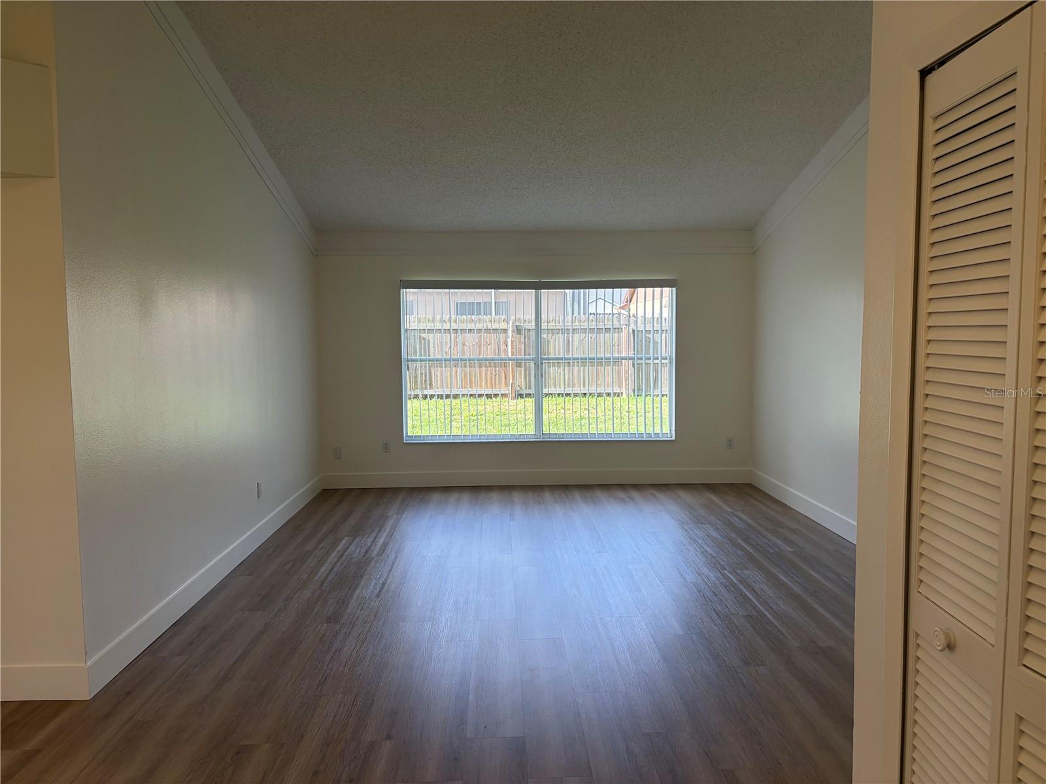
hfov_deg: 67.3
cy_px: 392
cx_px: 523
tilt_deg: -4.5
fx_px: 786
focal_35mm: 26
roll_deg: +1.0
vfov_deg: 53.1
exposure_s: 1/253
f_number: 1.6
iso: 50
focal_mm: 5.96
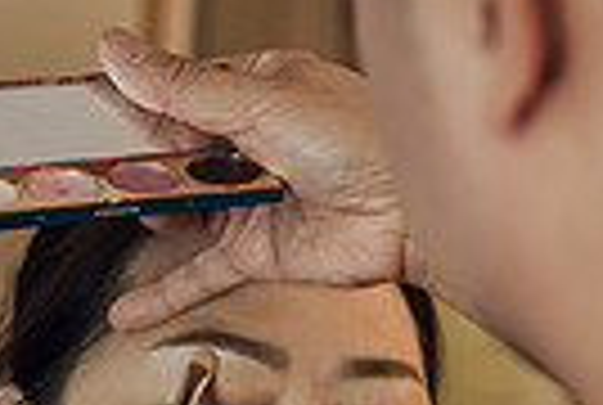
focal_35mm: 151
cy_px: 452
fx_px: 2535
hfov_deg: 12.7
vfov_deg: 9.0
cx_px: 958
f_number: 2
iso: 320
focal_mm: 35
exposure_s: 1/160
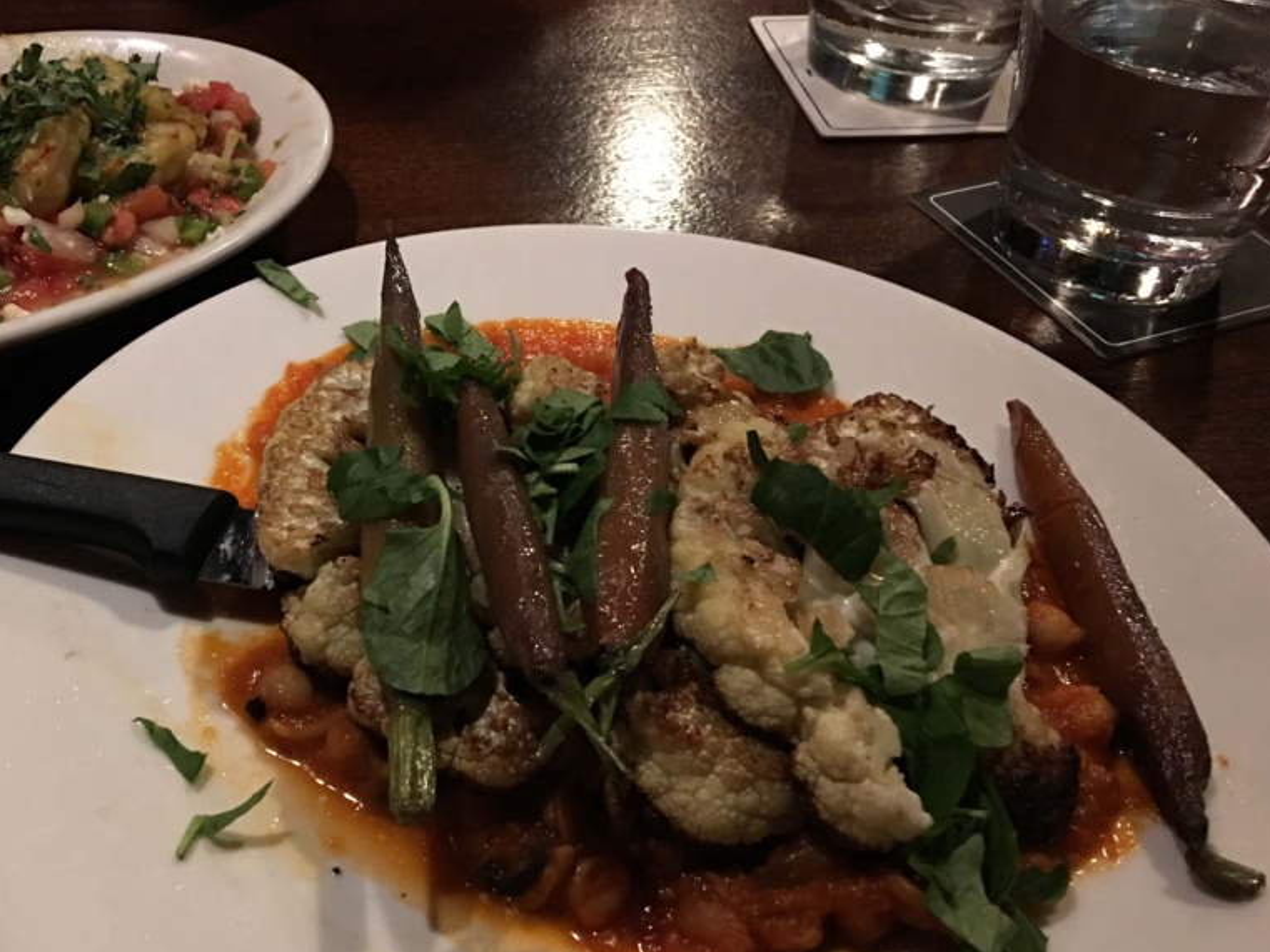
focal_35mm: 39
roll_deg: -1.1
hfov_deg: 47.1
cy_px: 530
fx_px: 1431
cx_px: 426
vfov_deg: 36.8
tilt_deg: -43.3
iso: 125
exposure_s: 1/4
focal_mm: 4.15
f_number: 2.2
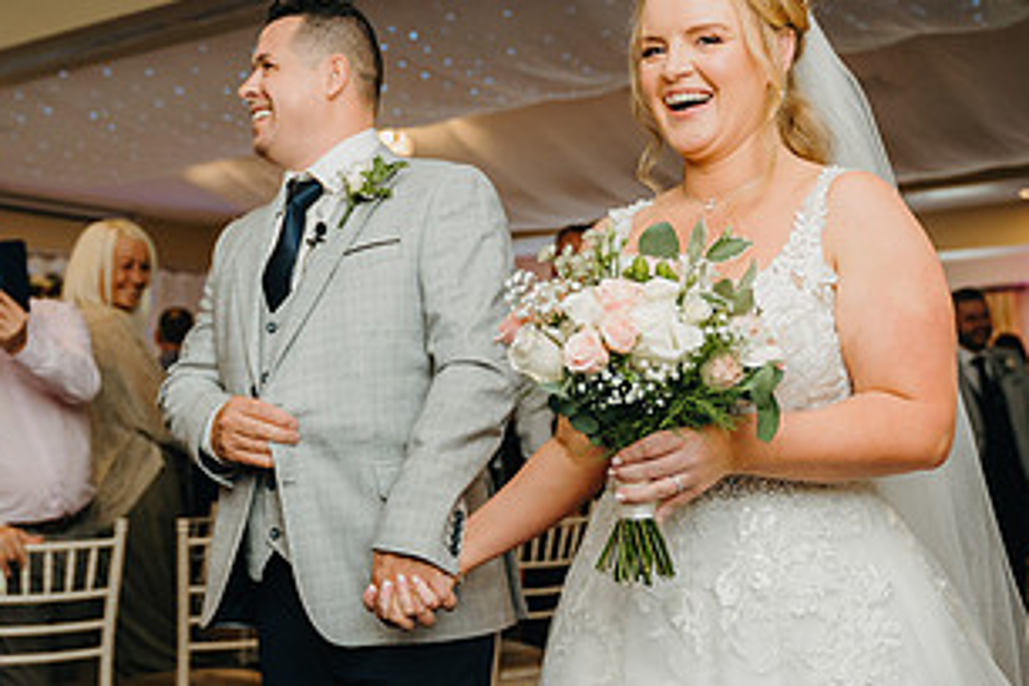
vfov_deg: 25.4
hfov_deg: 37.5
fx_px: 1515
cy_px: 435
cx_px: 501
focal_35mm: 53
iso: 1250
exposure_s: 1/160
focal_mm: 28
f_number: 2.8
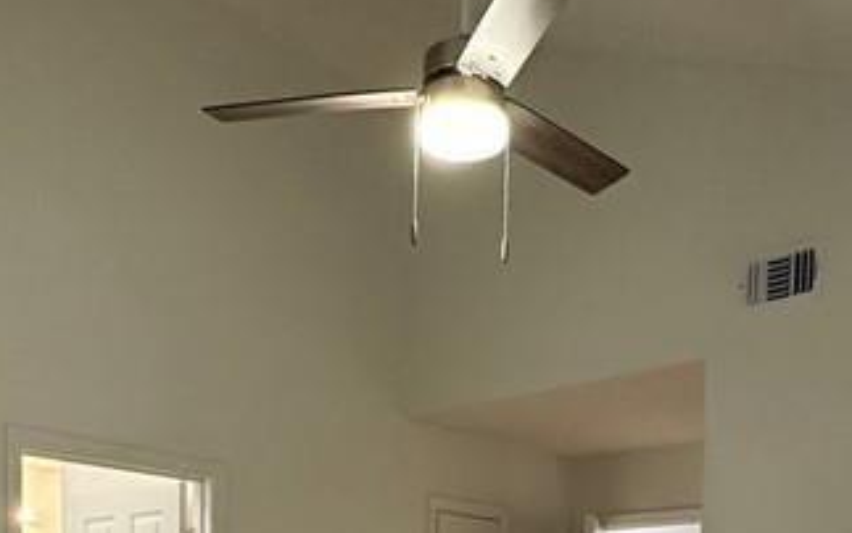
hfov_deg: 42.6
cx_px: 409
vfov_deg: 23.7
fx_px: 1092
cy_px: 718
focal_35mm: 47
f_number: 2.2
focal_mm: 2.22
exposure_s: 1/60
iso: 250
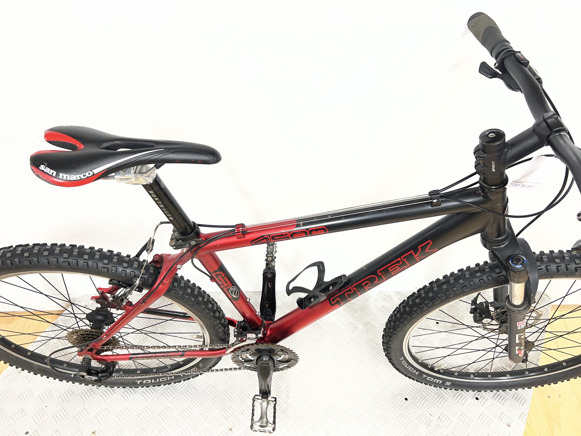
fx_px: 436
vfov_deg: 53.1
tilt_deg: -50.1
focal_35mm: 26
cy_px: 218
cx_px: 290
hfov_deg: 67.3
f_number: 1.5
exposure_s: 1/100
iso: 80
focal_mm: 5.7
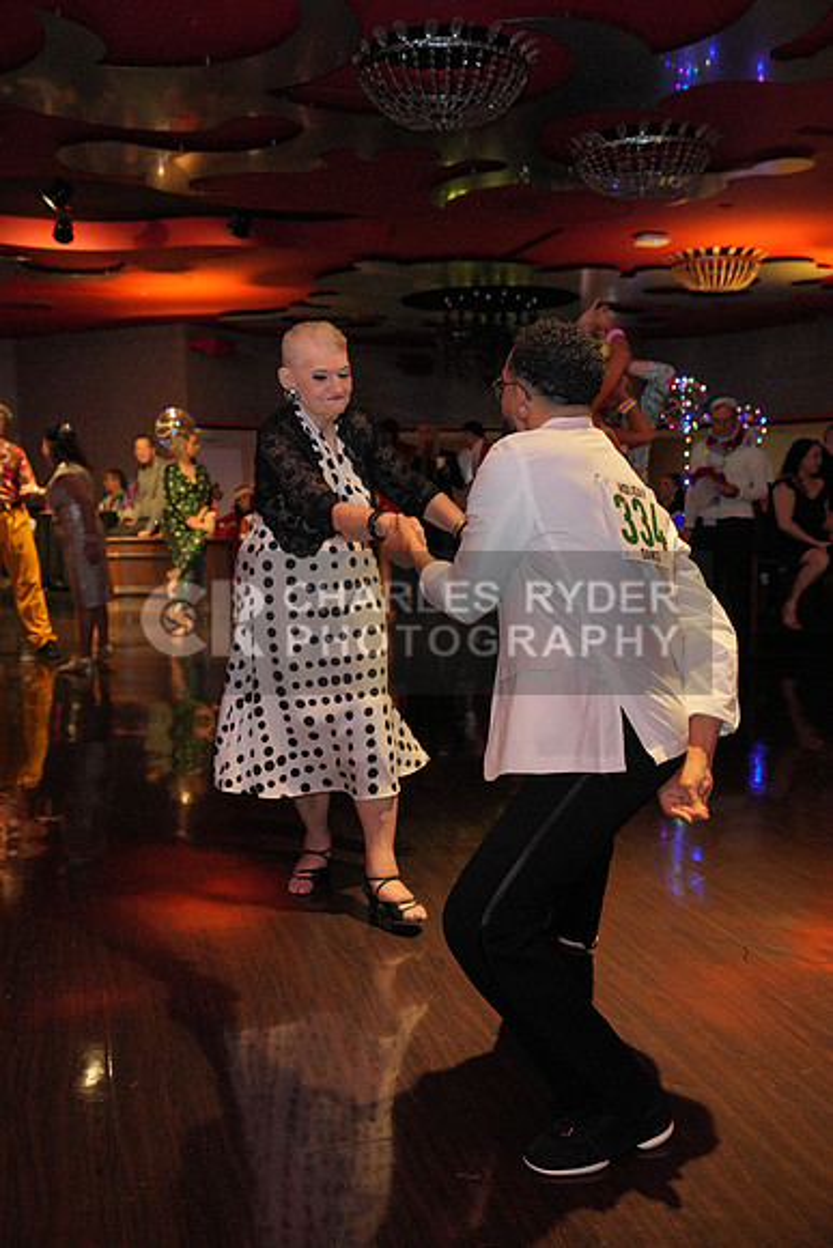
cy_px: 624
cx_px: 416
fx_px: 1179
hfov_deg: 38.9
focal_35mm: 34
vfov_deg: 55.8
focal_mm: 34
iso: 4000
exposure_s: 1/200
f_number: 4
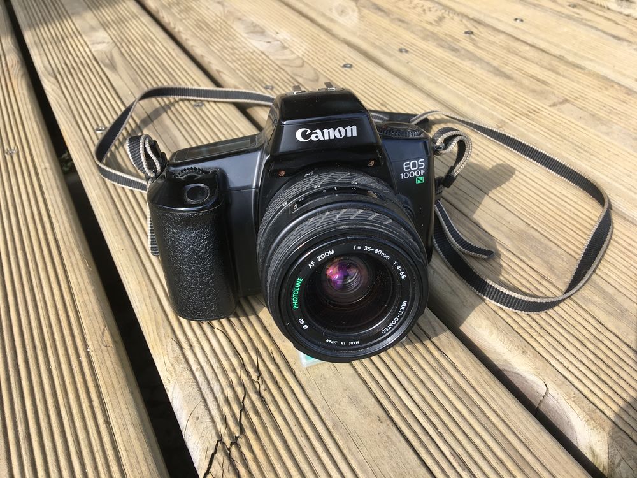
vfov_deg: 48.2
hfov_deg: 61.7
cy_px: 239
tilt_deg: -40.9
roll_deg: +2.4
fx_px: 534
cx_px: 318
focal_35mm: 29
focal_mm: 4.15
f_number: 2.2
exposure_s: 1/349
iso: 25
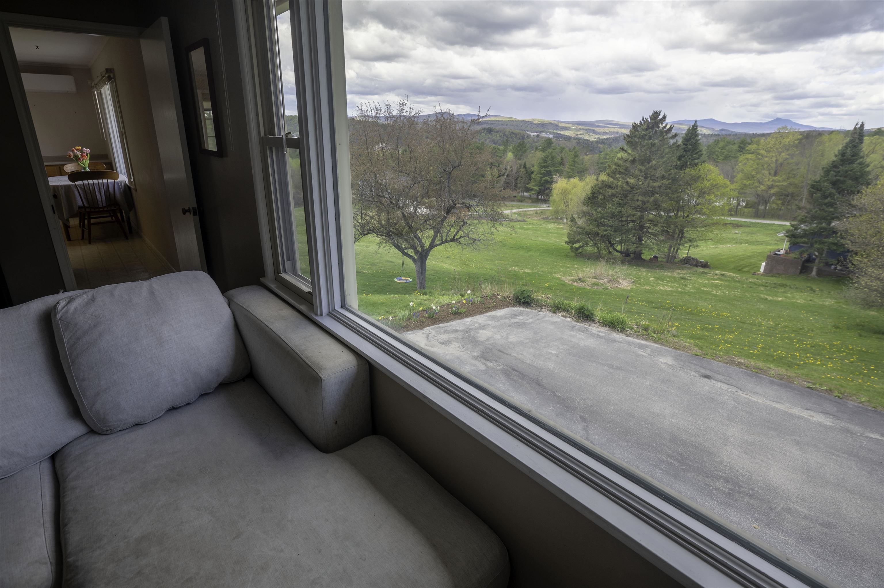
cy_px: 294
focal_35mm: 18
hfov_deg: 90.0
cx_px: 442
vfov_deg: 67.3
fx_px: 442
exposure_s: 1/500
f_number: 7.1
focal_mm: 18
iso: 200
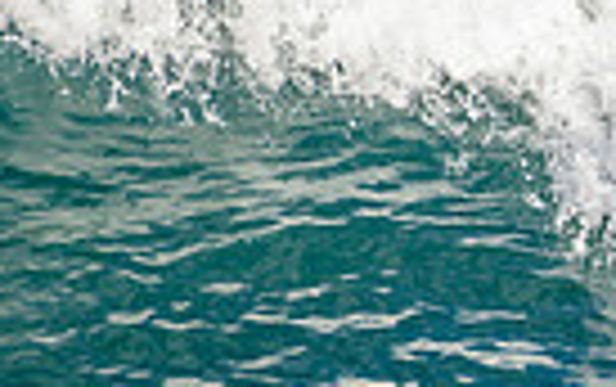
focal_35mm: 2643
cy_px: 160
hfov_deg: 0.8
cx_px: 1174
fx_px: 44425
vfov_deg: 0.5
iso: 220
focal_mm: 500
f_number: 5.6
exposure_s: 1/1250
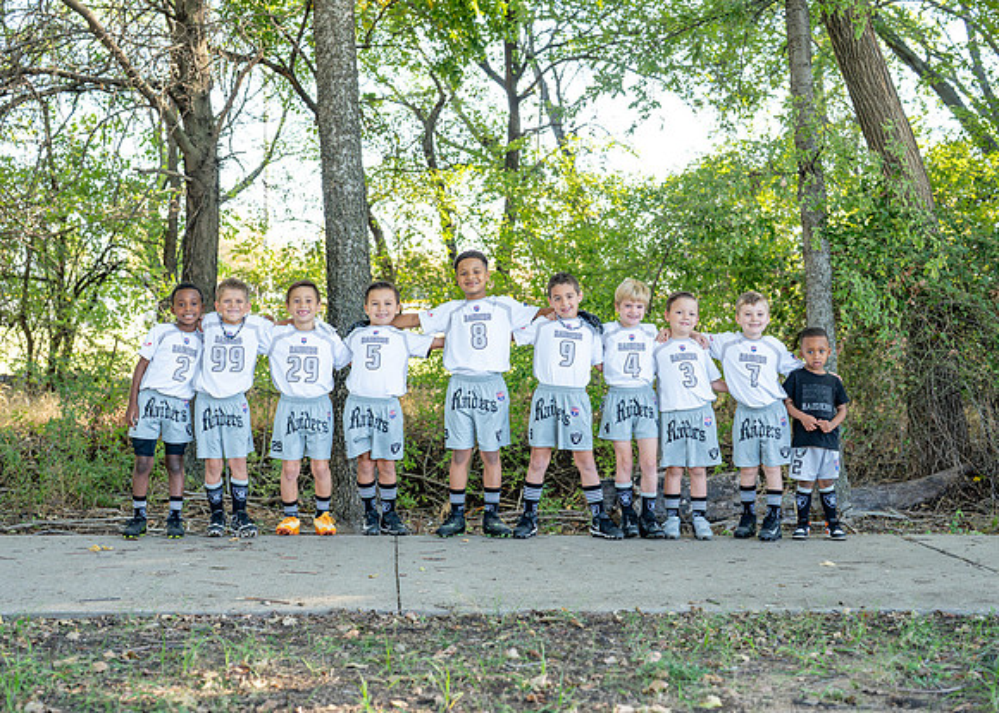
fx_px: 1615
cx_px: 491
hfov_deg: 34.4
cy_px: 368
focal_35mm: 57
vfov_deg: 24.9
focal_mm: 50
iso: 1000
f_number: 4
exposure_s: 1/640
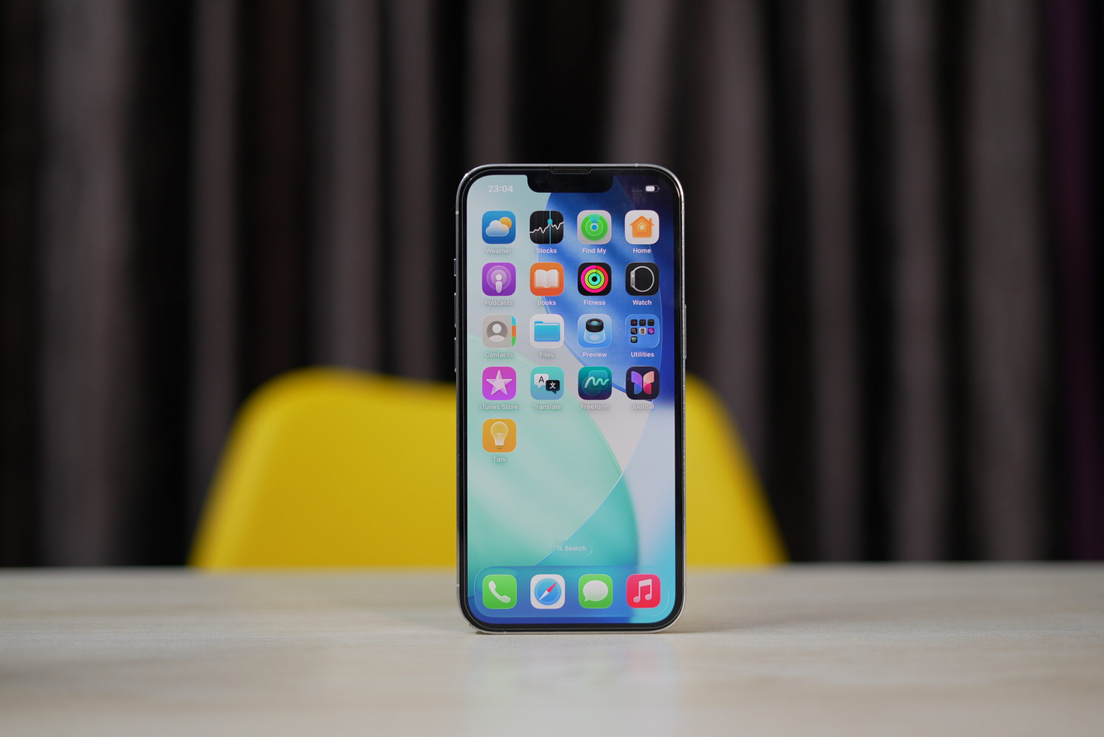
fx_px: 1534
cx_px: 552
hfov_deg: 39.6
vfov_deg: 27.0
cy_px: 368
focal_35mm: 50
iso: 320
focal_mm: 50
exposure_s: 1/100
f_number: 2.2
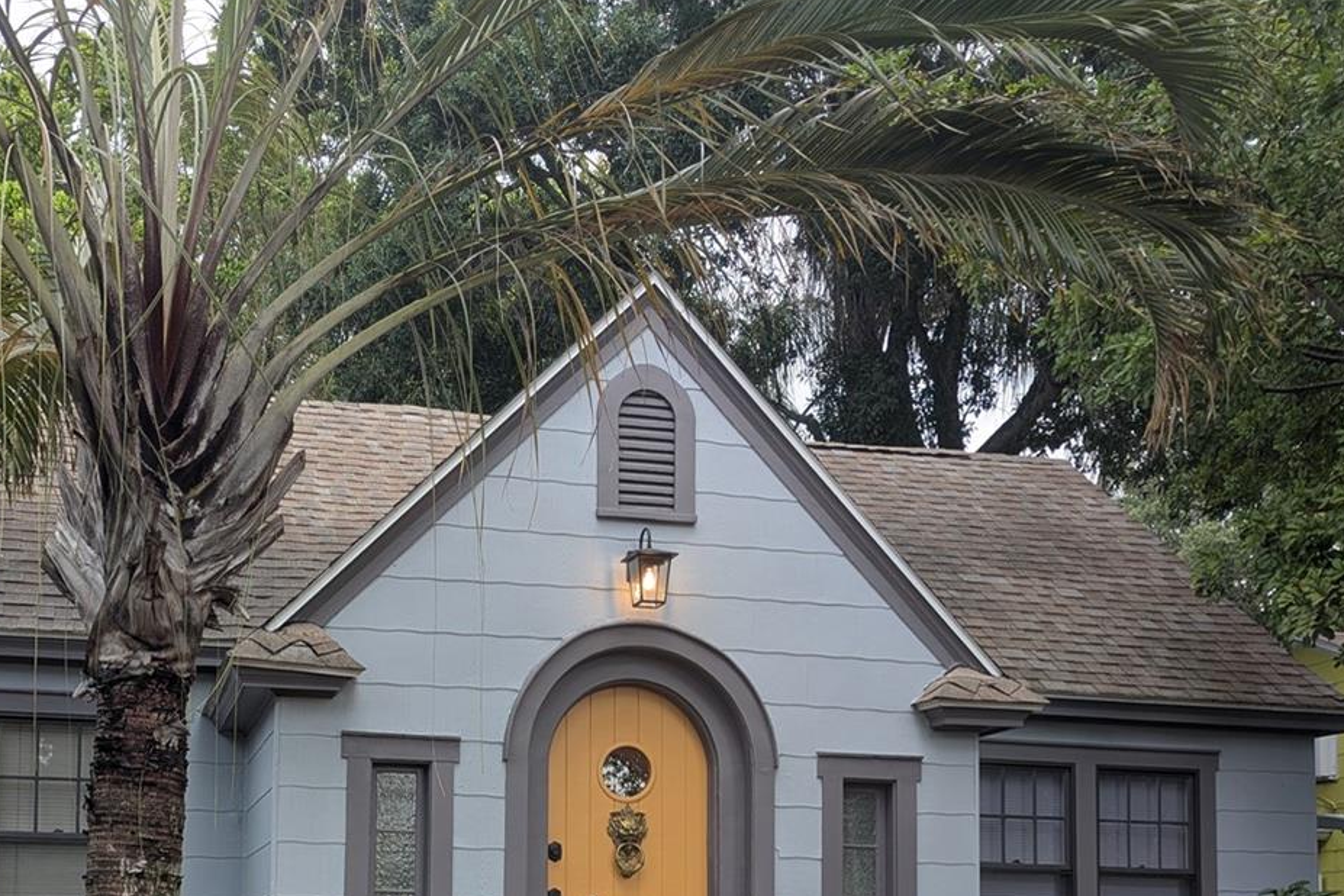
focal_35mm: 43
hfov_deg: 45.0
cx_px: 489
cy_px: 810
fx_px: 1605
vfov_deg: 29.8
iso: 37
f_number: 1.85
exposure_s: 1/129
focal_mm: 6.81
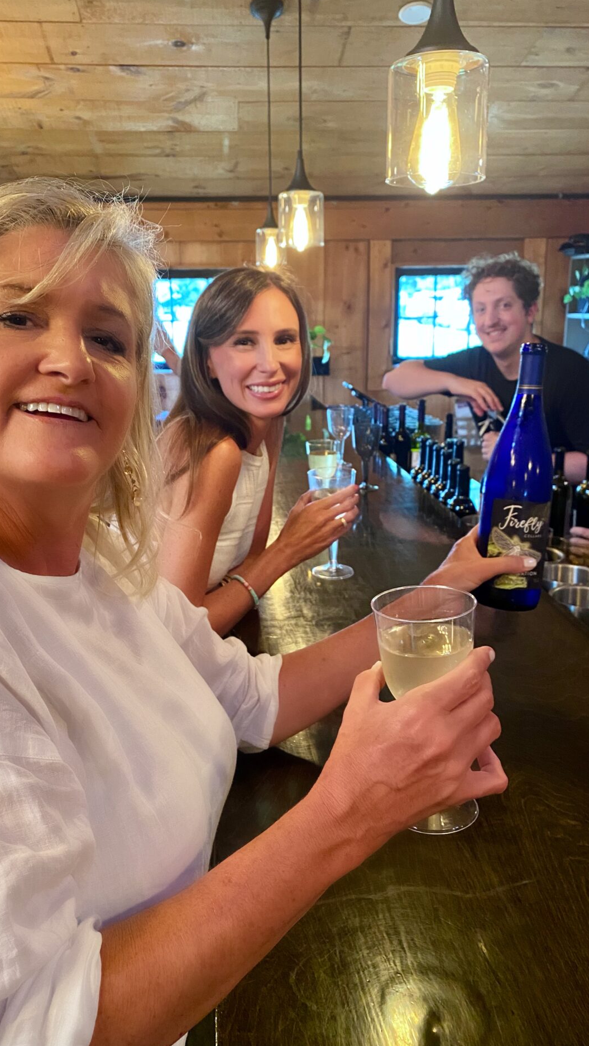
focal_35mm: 29
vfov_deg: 66.1
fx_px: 805
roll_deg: +1.4
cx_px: 274
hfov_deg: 40.2
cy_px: 524
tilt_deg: -14.8
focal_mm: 4.25
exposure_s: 1/60
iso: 320
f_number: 1.8
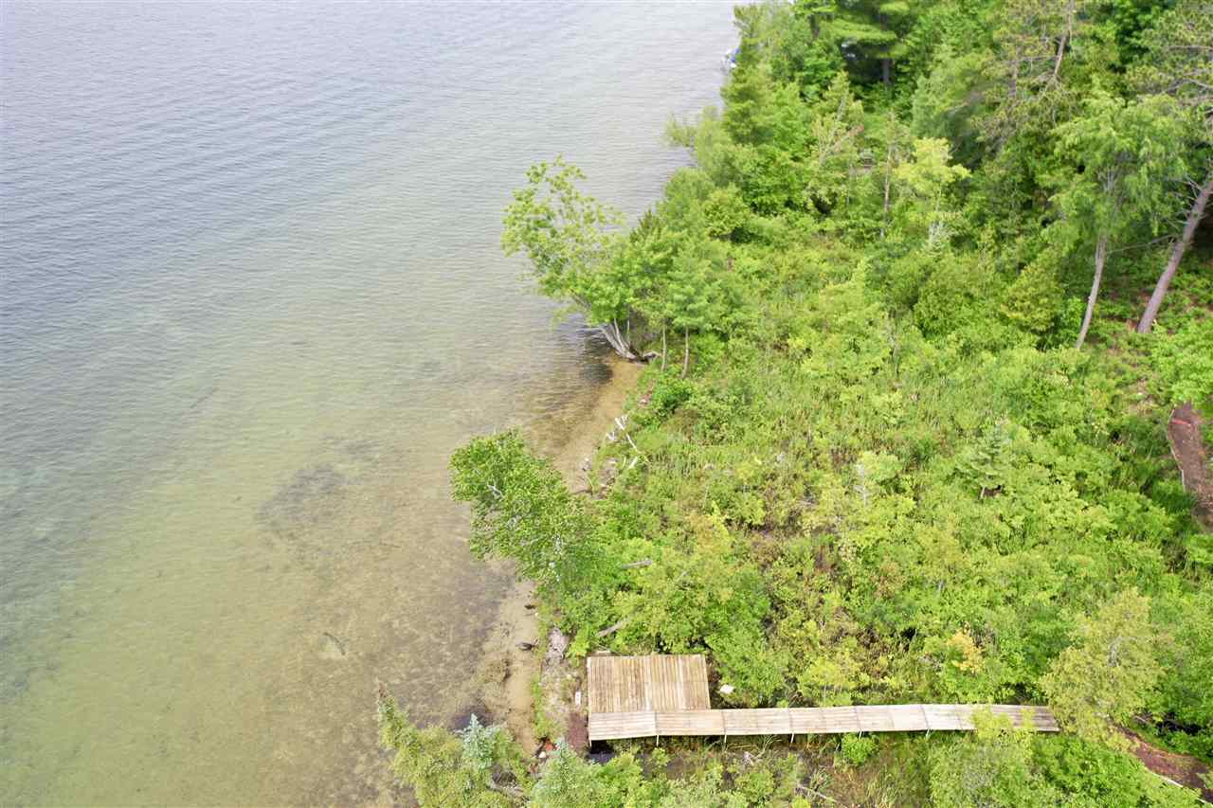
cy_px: 404
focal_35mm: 28
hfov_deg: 65.5
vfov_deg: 46.4
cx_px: 606
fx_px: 943
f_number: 2.8
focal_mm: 10.26
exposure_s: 1/500
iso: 100
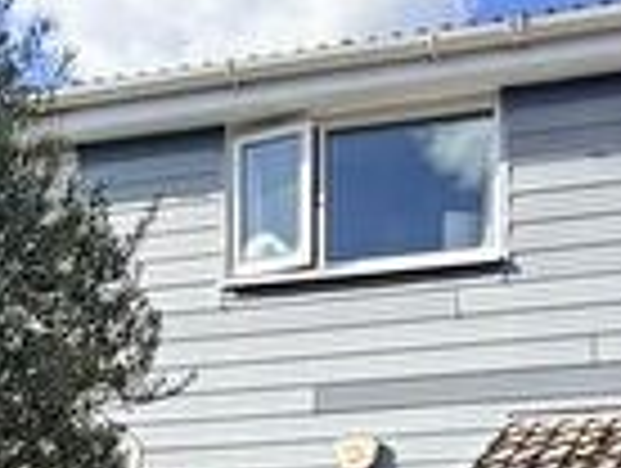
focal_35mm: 71
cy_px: 673
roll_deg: +0.7
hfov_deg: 27.0
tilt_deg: +0.7
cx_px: 468
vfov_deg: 18.7
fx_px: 1276
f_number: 2.2
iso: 32
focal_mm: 2.22
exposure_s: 1/770
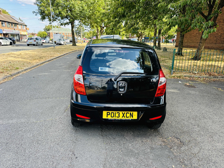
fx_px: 155
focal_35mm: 24
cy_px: 84
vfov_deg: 56.8
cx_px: 112
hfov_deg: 71.6
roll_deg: -1.3
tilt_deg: -16.3
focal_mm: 6.86
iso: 80
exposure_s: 1/570
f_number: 1.78
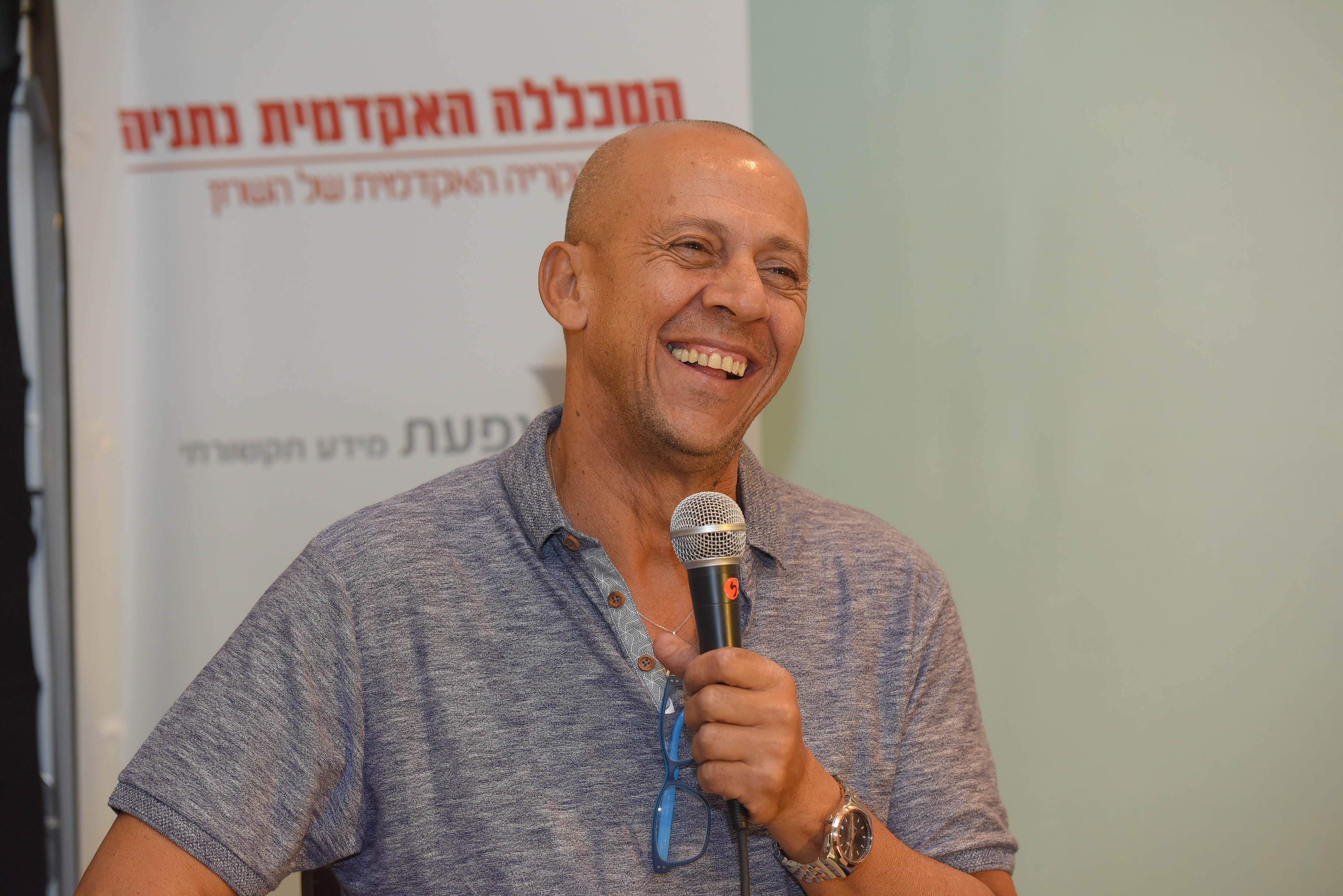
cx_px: 672
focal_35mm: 122
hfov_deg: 16.8
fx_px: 4552
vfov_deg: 11.2
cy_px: 448
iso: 1600
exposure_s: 1/160
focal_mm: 122
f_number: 4
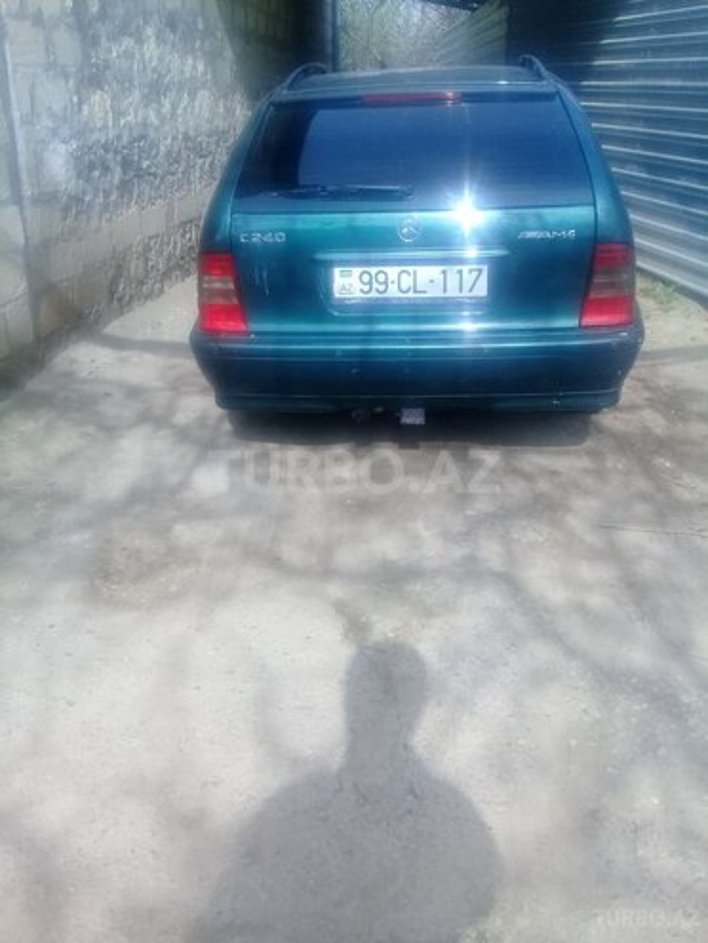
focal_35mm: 31
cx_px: 354
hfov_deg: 45.4
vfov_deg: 58.4
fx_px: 845
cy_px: 472
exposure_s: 1/646
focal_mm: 3.3
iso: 64
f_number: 2.2
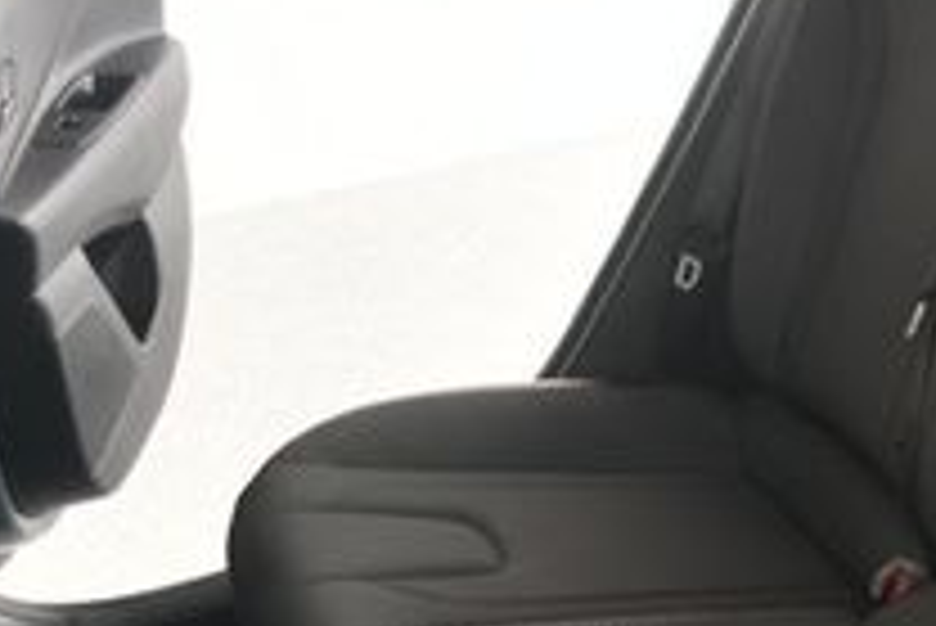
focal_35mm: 83
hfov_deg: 22.3
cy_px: 536
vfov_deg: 16.3
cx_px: 1170
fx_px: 2159
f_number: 3.5
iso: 100
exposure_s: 1/160
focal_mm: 18
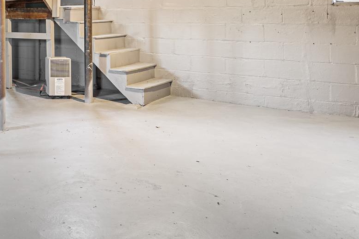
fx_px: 419
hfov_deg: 39.3
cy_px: 14
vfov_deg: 30.2
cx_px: -22
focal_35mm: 42
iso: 250
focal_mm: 16
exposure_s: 5
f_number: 8
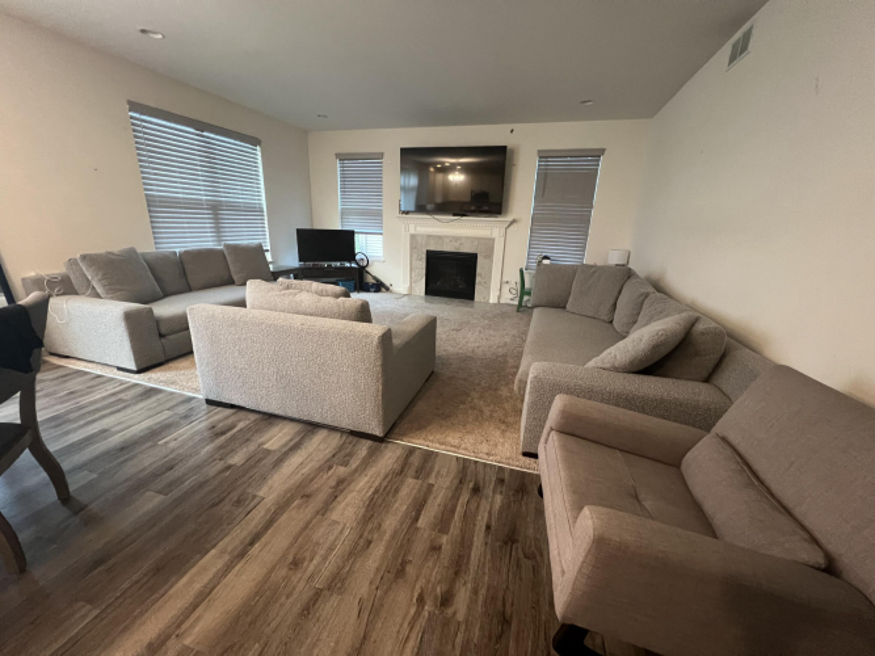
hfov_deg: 106.2
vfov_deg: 89.9
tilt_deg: -16.1
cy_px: 328
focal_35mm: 13
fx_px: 329
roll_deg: -1.8
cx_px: 438
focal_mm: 1.57
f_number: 1.8
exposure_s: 1/40
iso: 800
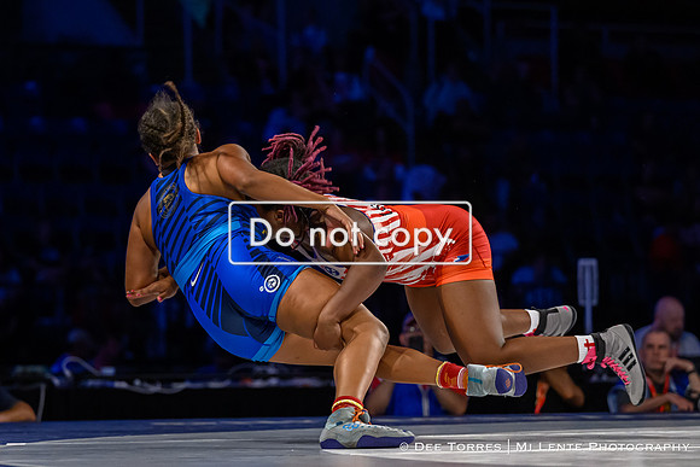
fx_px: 3505
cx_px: 262
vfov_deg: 7.6
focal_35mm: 180
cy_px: 272
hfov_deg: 11.4
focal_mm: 110
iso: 4000
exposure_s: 1/800
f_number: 2.8
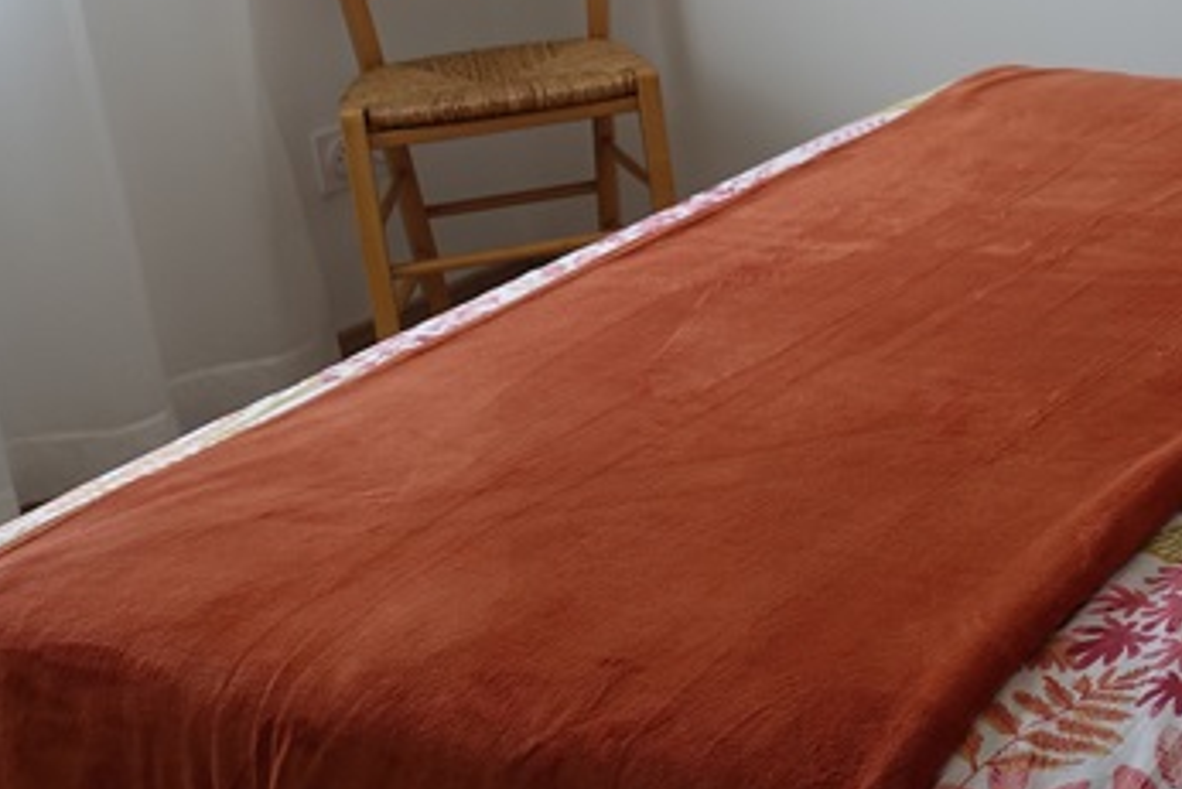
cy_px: 128
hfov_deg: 24.9
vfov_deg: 19.0
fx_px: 2332
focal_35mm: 71
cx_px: 1510
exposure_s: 1/50
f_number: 2.8
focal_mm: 8.8
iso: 125
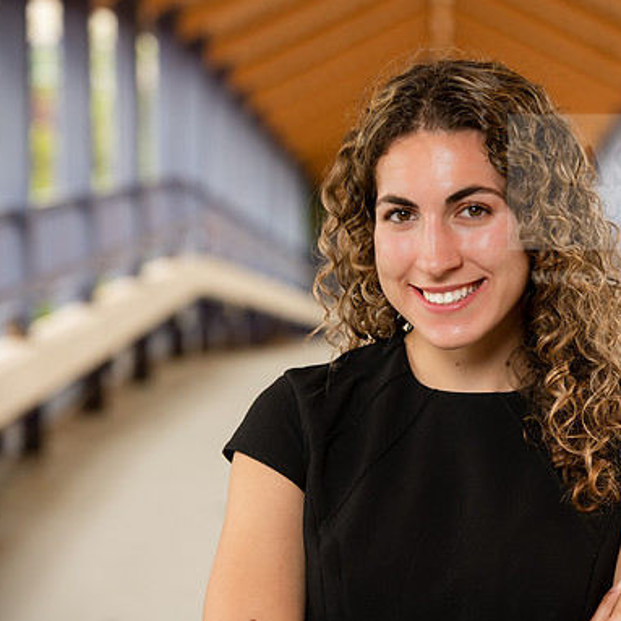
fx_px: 3268
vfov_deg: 10.9
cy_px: 310
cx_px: 459
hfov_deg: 10.8
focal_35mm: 161
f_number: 5.6
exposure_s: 1/200
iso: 400
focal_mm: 125
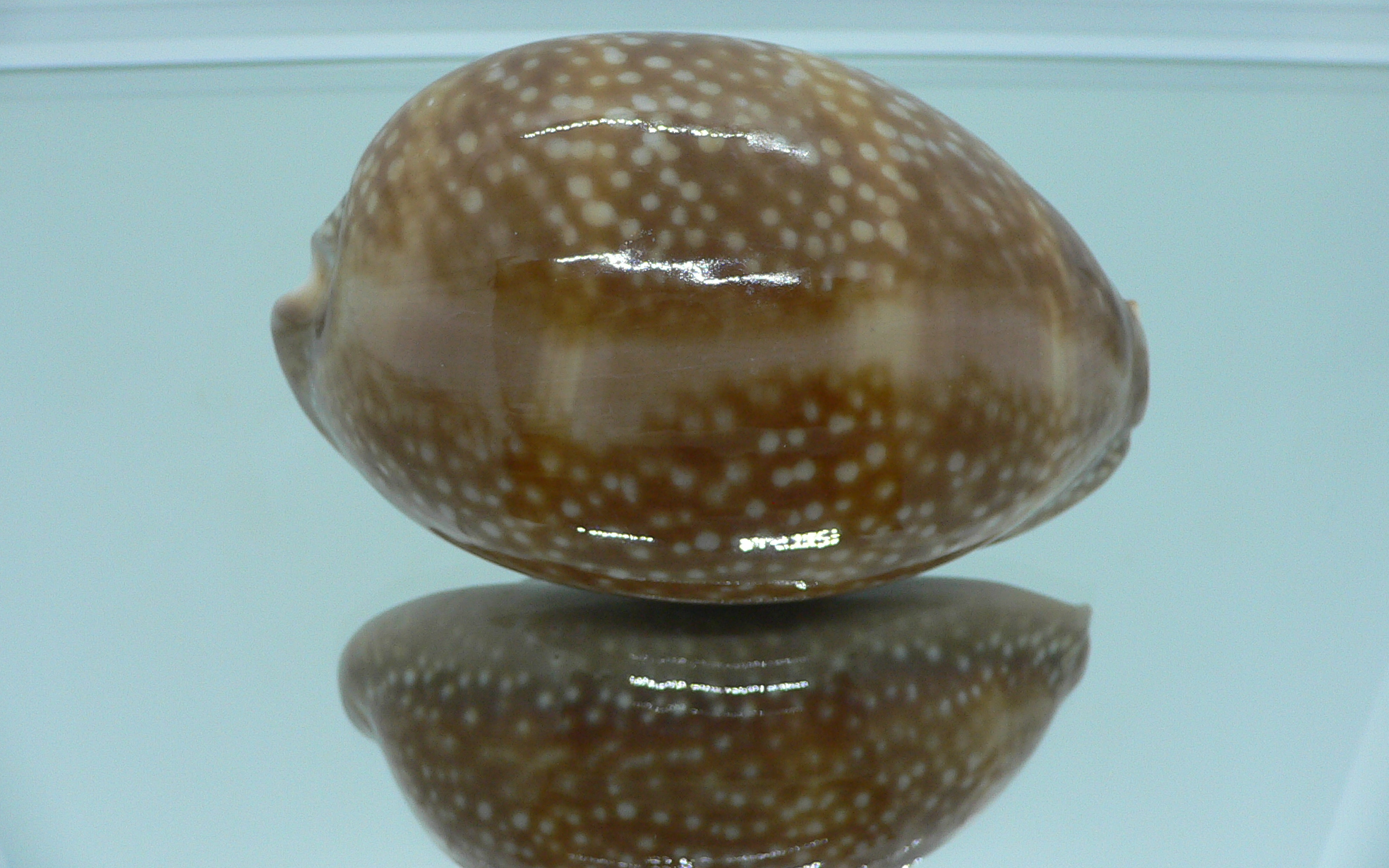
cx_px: 694
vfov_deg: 33.6
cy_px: 398
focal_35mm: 38
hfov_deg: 51.5
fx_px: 1438
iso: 100
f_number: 2.8
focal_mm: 4.6
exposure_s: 1/60
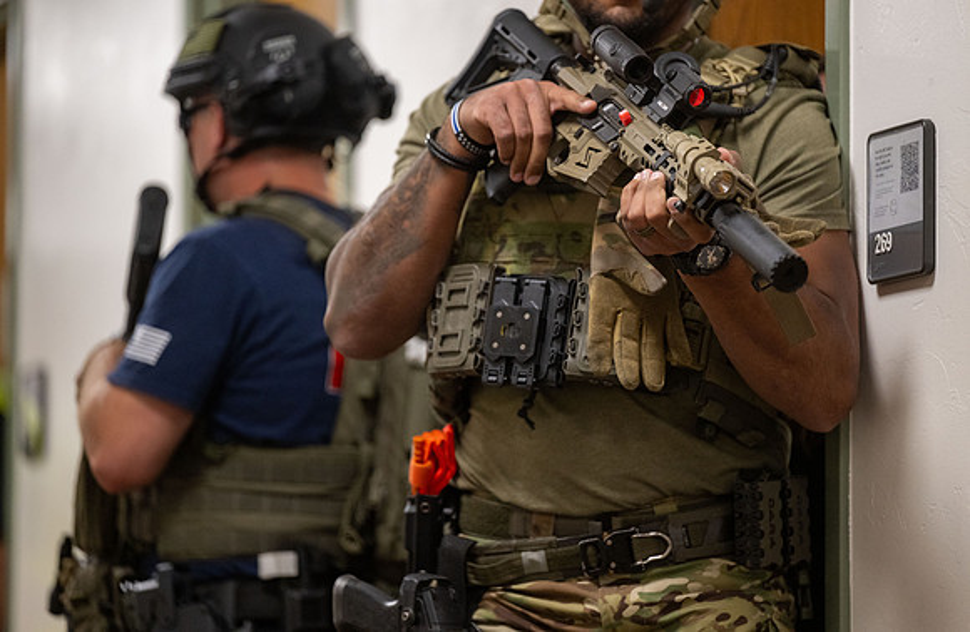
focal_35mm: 201
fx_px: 5388
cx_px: 485
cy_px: 309
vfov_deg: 6.7
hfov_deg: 10.3
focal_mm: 200
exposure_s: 1/500
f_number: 2.8
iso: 2000
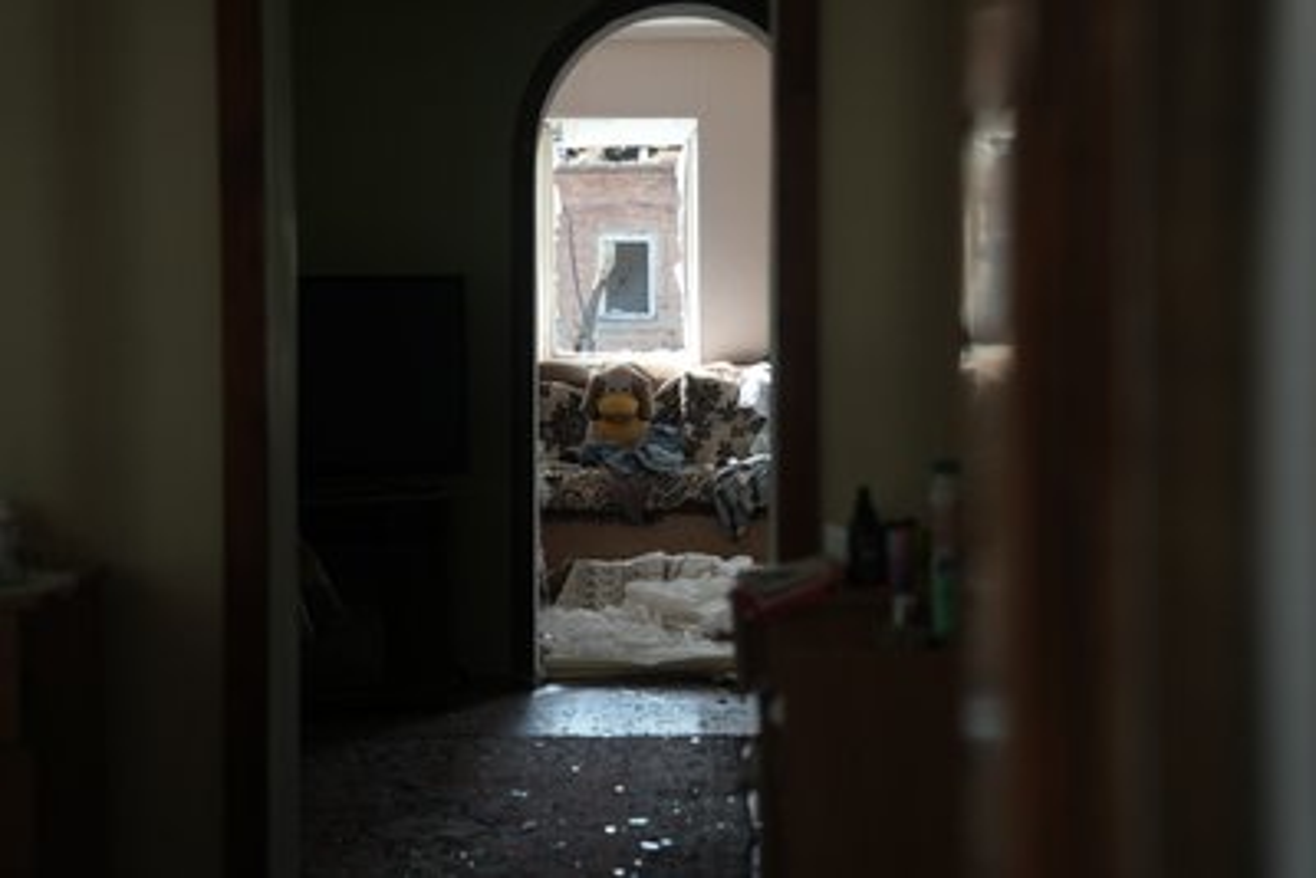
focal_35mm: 70
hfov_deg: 28.8
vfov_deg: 19.5
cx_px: 658
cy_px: 439
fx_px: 2560
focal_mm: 70
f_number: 2.8
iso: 500
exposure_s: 1/320
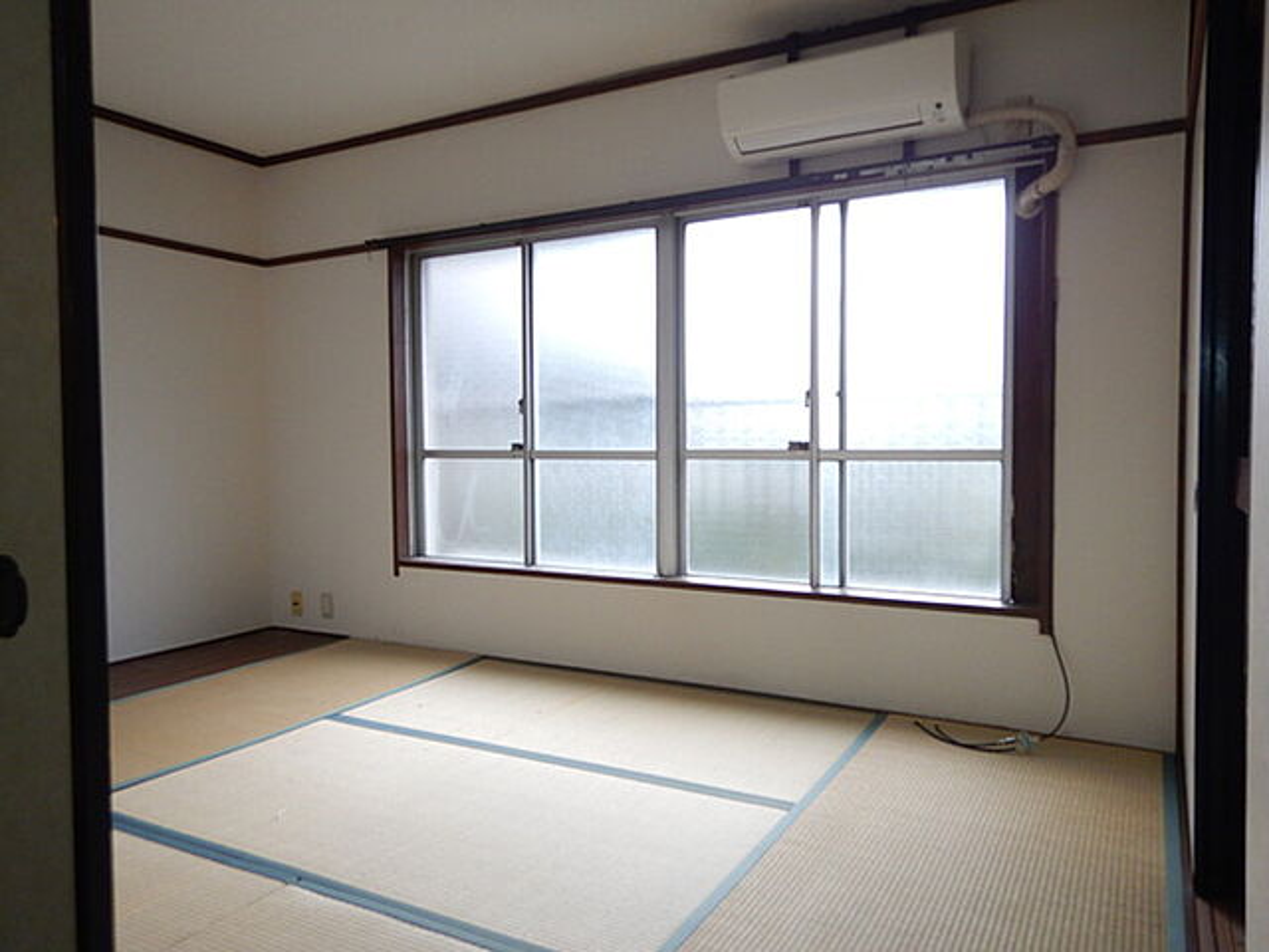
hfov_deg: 71.6
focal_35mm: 24
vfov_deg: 56.8
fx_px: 880
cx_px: 634
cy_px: 476
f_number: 2.8
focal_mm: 4.3
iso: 250
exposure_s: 1/30
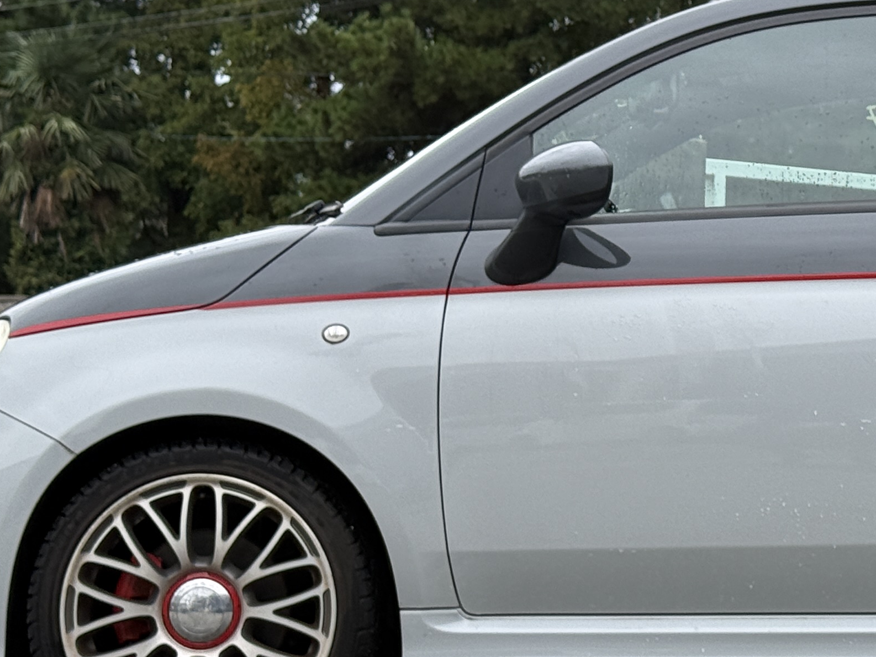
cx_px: 805
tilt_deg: +1.0
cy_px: 316
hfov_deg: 15.9
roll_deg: -1.7
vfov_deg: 12.2
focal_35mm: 122
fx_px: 3088
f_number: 1.78
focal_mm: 6.76
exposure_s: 1/1678
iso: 80
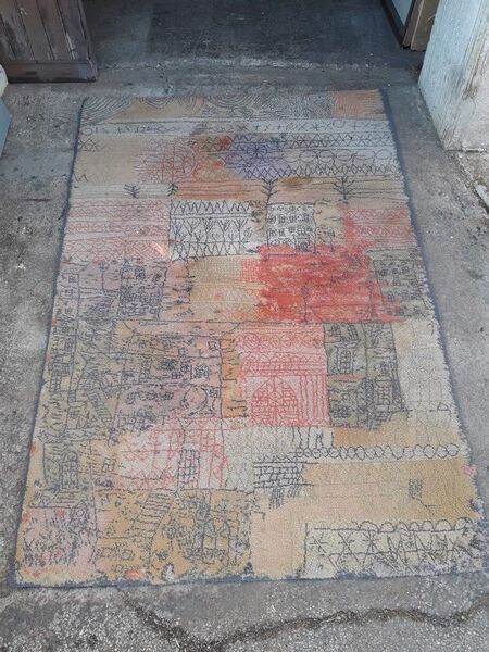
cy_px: 326
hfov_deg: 51.4
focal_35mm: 27
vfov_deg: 65.3
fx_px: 509
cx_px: 244
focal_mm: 3.6
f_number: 1.9
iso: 40
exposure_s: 1/120
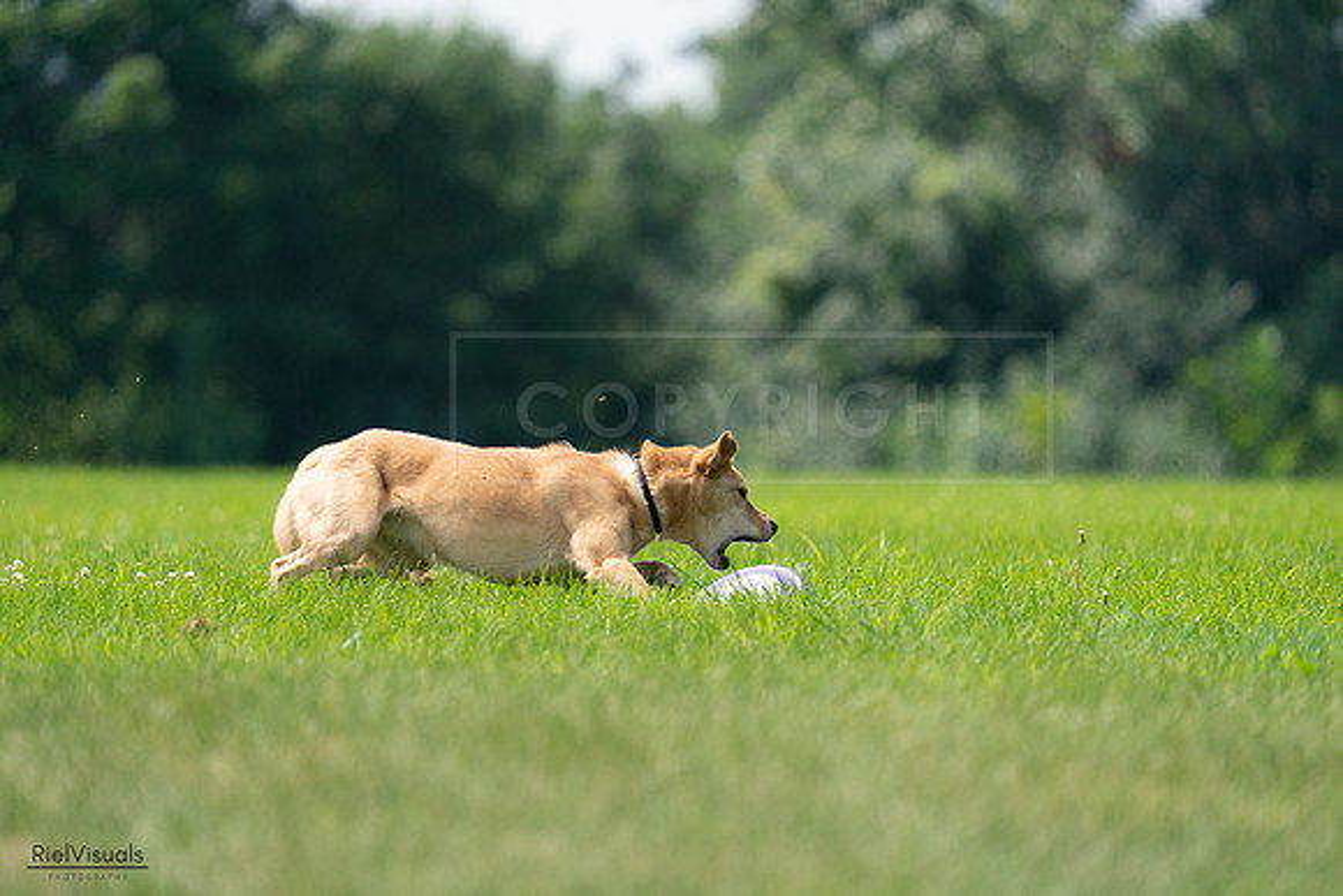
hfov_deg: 4.4
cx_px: 672
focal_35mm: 467
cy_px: 448
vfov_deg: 2.9
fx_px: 17425
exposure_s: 1/4000
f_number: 6.3
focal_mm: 467
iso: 1600
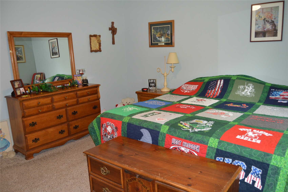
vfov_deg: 47.8
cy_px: 96
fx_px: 216
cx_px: 144
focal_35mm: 27
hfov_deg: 67.4
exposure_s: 1/60
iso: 800
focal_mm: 18
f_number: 3.5
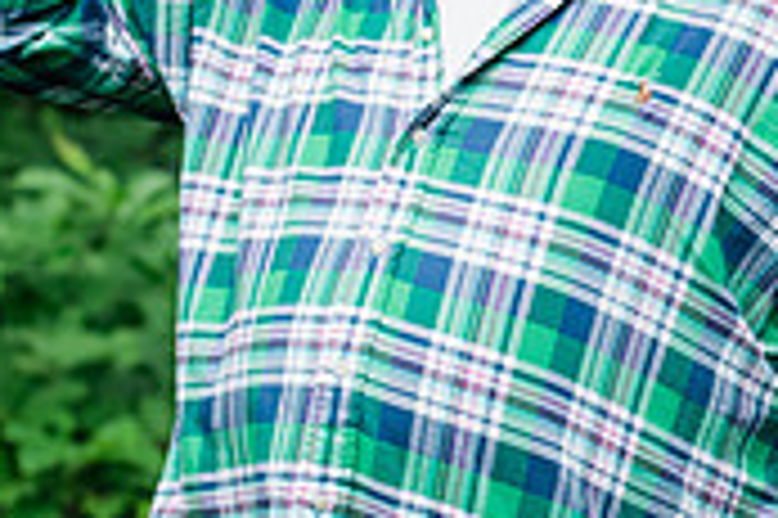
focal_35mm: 195
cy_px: -127
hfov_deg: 10.5
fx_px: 4210
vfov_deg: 7.0
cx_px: 781
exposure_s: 1/160
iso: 640
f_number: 2.8
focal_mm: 50
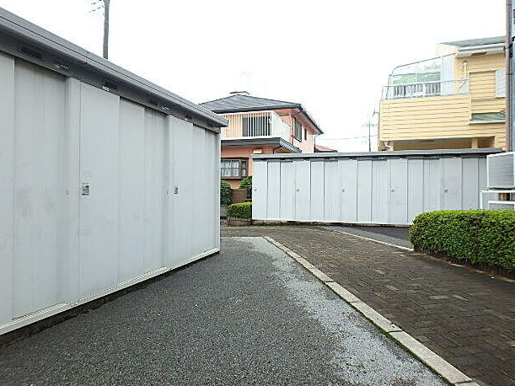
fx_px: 327
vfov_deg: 61.1
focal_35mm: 22
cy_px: 199
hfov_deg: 76.4
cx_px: 266
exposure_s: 1/400
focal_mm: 3.7
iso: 125
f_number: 3.5
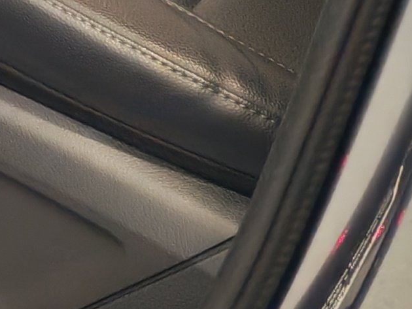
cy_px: -293
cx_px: -600
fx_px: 2477
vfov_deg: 6.9
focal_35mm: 208
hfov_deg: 8.6
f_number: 1.9
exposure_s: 1/100
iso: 447
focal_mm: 6.12
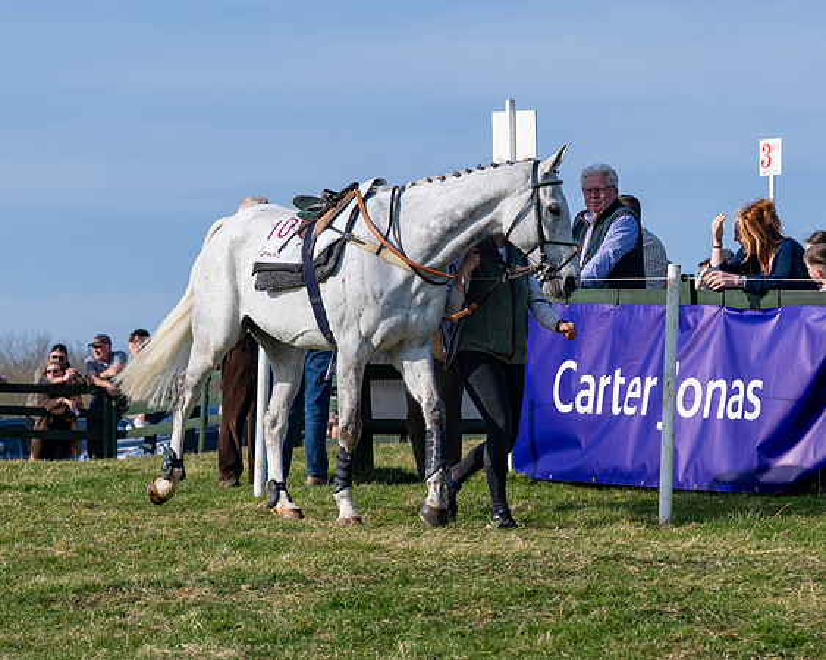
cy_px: 250
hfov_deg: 10.7
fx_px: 4429
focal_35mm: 181
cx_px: 450
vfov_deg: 8.5
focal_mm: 81
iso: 200
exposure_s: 1/2500
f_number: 4.5
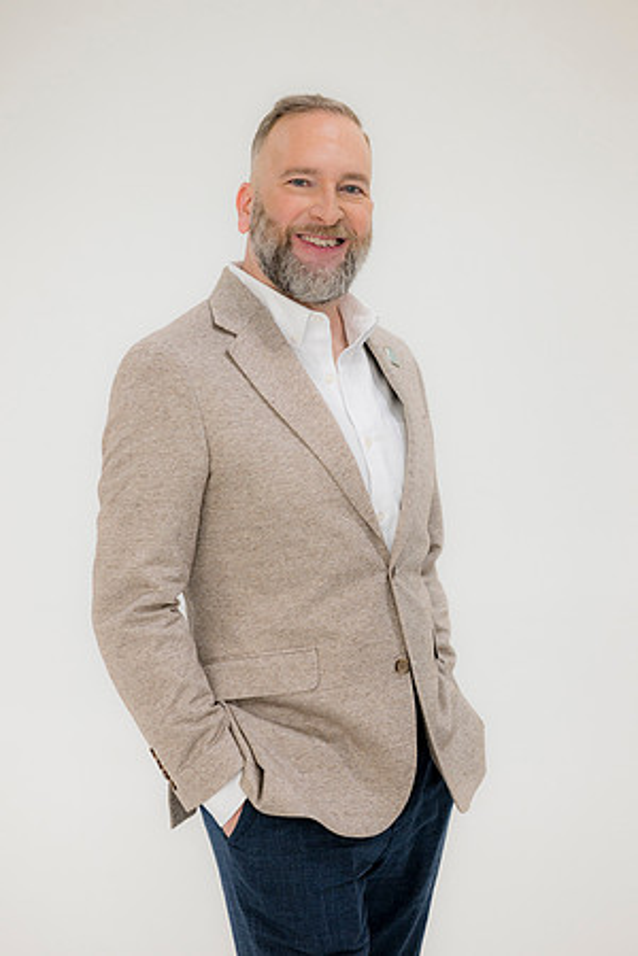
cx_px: 319
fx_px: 2259
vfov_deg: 23.9
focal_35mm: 85
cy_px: 478
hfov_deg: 16.1
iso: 400
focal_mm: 85
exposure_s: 1/125
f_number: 2.8
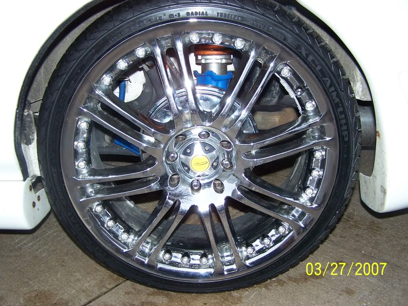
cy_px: 153
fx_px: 448
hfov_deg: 49.0
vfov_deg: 37.7
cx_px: 204
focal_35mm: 38
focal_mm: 6.3
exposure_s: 1/60
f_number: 2.8
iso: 160
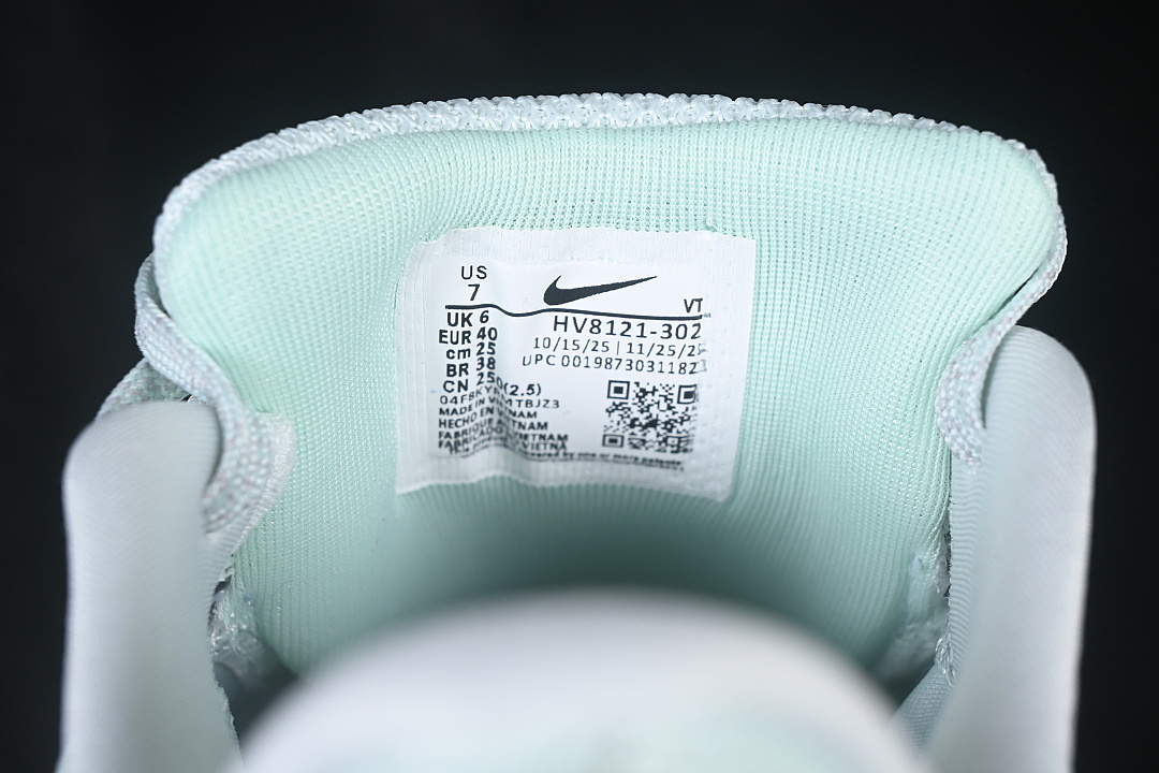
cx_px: 580
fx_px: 2414
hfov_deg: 27.0
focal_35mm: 75
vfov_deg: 18.2
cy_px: 386
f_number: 7.1
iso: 160
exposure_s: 1/80
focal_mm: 50
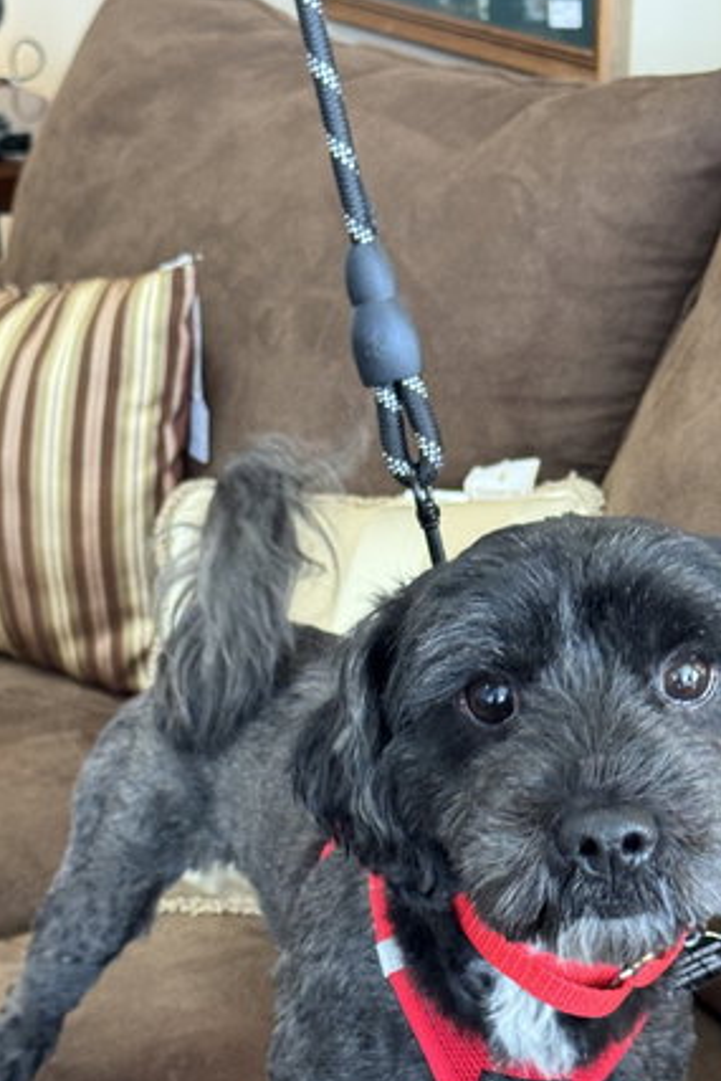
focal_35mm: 78
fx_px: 2341
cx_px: 425
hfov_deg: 17.5
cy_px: 824
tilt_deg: -26.2
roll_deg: -1.6
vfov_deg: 25.6
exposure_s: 1/60
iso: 160
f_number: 1.78
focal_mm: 6.76
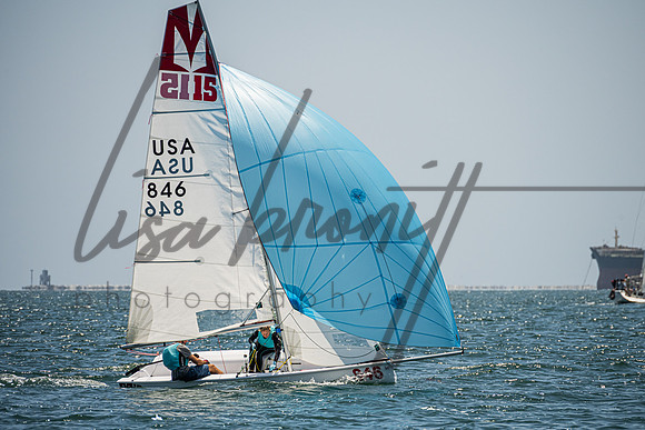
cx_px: 327
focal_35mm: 346
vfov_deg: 4.0
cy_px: 222
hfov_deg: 6.0
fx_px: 6199
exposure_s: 1/3200
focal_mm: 320
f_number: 8
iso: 400
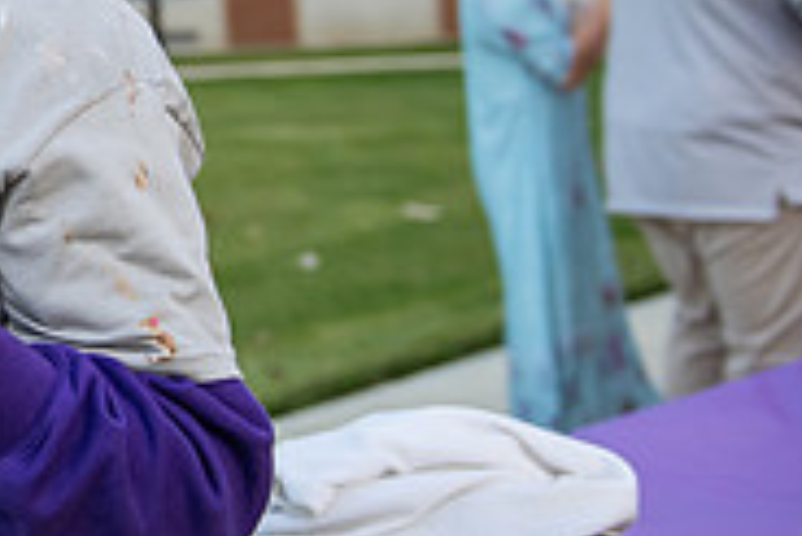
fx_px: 2386
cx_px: -449
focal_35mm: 107
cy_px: 63
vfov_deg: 12.7
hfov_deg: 17.0
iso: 800
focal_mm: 34
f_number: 3.2
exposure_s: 1/320
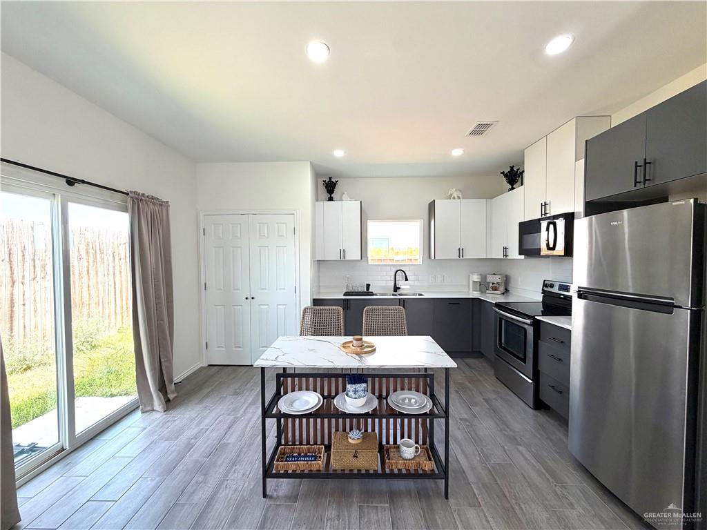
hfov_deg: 102.1
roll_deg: +0.7
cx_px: 354
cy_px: 265
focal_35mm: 14
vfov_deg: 85.7
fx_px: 286
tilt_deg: -2.2
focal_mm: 2.22
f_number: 2.2
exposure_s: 1/119
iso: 125
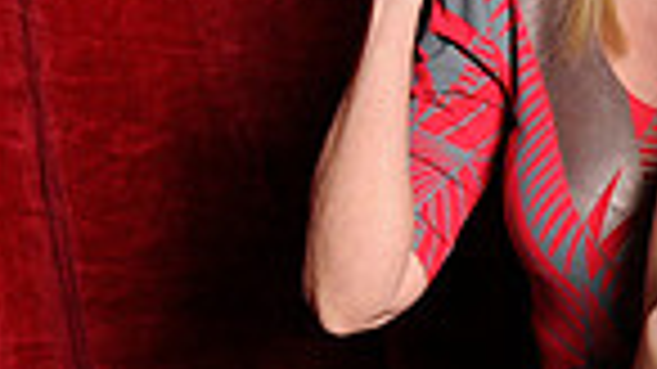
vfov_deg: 6.9
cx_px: 747
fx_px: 3030
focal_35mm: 174
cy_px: 7
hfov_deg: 12.1
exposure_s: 1/60
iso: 400
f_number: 8
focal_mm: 28
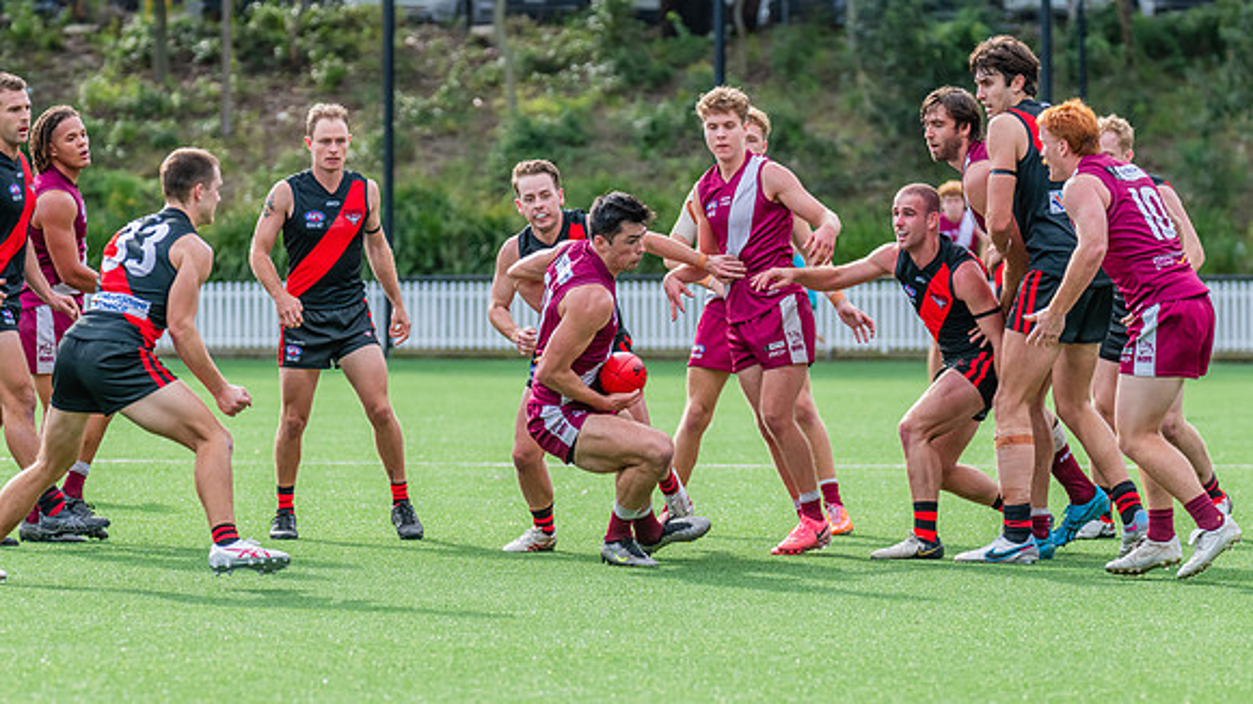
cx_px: 640
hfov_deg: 9.1
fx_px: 7864
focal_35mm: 237
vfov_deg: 5.1
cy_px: 376
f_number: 6.3
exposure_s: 1/1250
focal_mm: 220
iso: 800
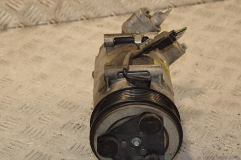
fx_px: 662
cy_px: 96
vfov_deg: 13.8
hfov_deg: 20.6
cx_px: 124
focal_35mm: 99
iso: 800
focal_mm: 52
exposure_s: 1/200
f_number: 6.3
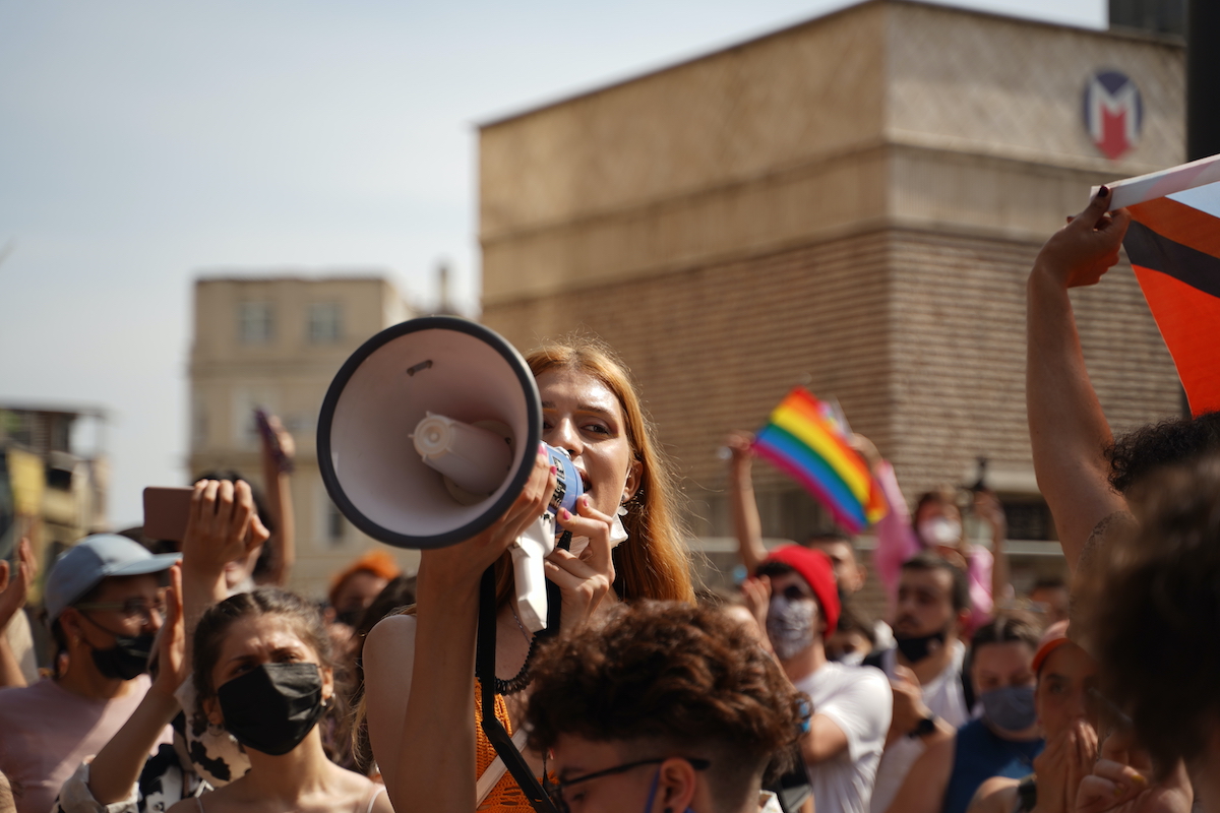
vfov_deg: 18.2
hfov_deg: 27.0
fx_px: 2541
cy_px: 406
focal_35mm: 75
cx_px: 610
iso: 50
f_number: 2.8
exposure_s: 1/800
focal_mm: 75
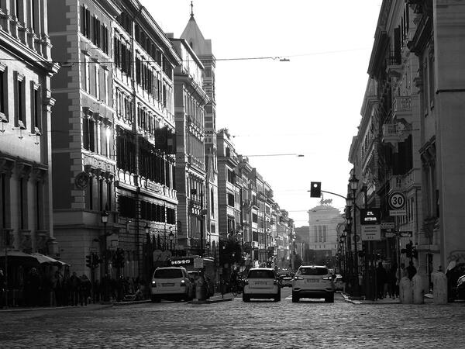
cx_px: 232
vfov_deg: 16.4
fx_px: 1209
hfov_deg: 21.8
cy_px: 174
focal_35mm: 90
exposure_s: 1/250
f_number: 5.6
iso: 200
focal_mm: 45
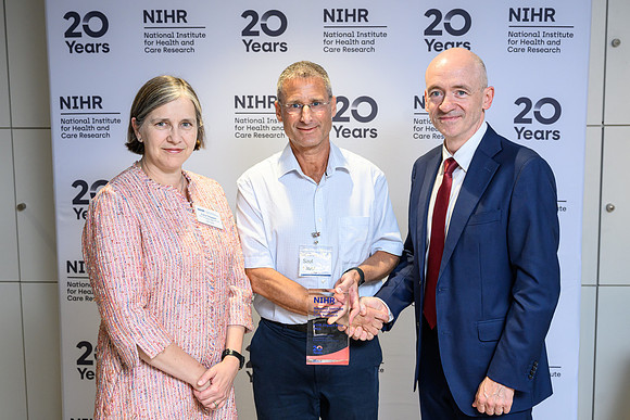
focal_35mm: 48
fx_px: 845
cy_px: 200
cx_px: 345
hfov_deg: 40.9
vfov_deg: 27.9
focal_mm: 43
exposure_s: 1/200
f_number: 4.5
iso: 1250
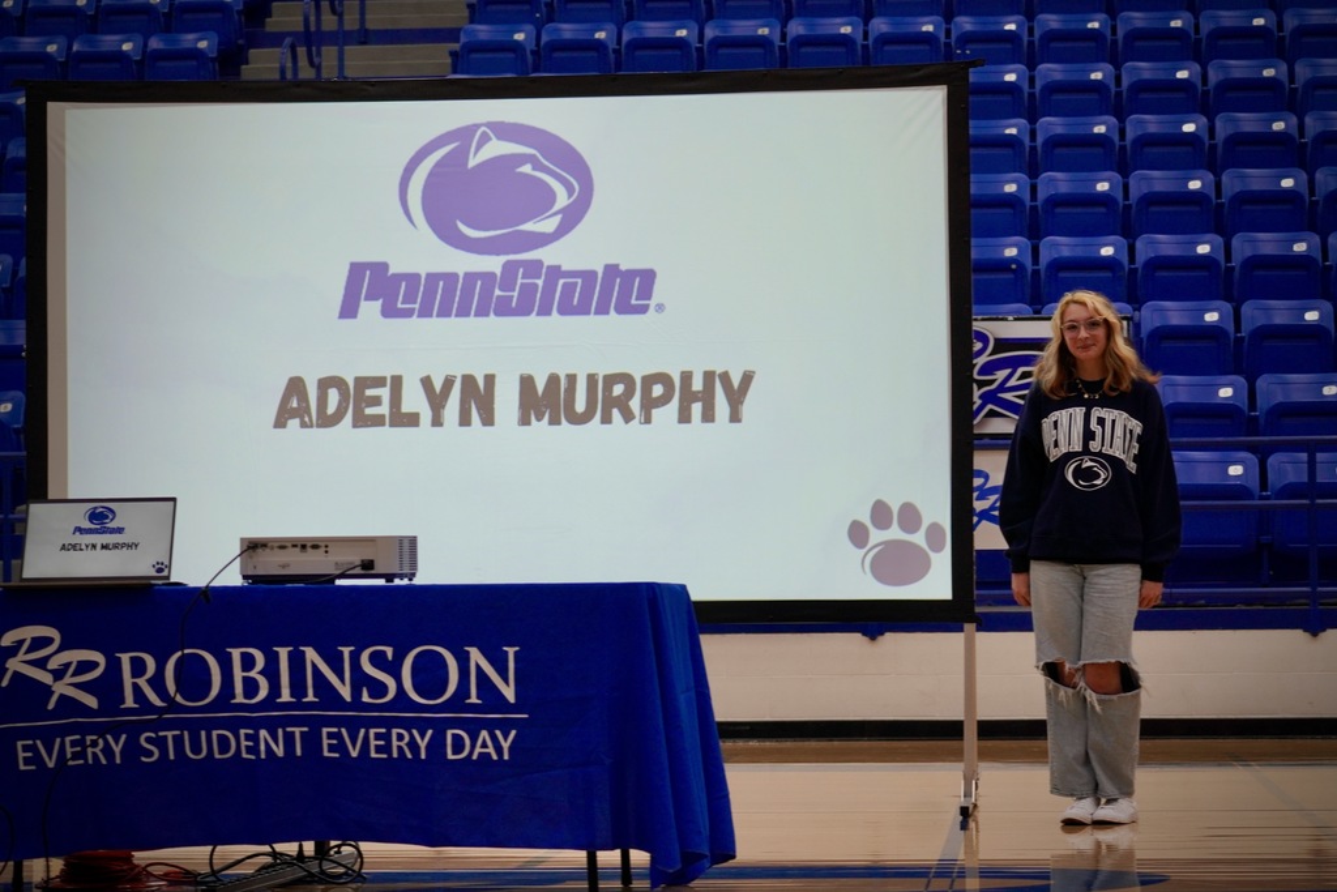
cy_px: 446
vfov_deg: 12.5
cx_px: 668
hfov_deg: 18.7
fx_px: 4067
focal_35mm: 110
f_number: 4.5
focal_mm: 73
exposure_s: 1/160
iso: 500
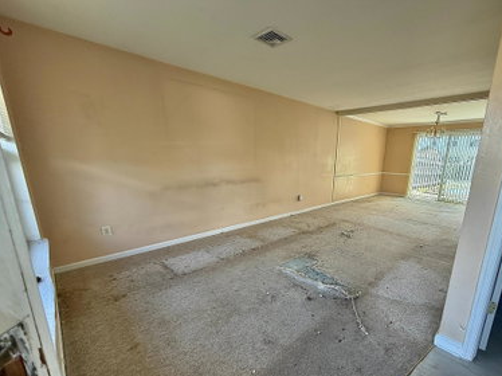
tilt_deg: -15.0
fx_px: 232
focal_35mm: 16
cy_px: 214
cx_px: 285
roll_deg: -1.6
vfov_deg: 77.6
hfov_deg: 94.0
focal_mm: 2.22
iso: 160
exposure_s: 1/121
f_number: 2.2
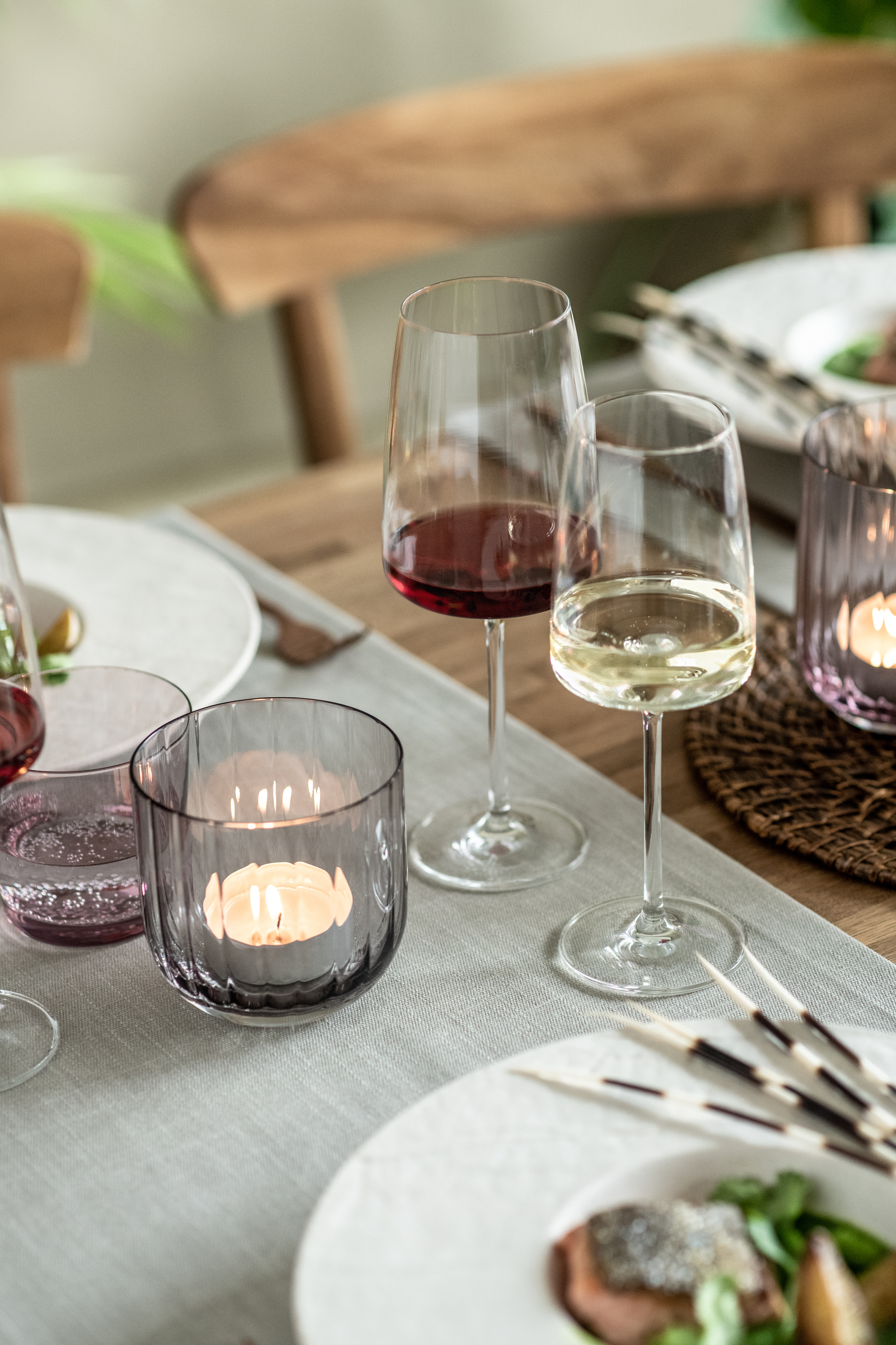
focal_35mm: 85
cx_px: 448
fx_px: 3173
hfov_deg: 16.1
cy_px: 672
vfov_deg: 23.9
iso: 1600
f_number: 3.2
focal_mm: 85
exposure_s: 1/200
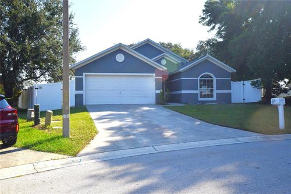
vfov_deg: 43.6
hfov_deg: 61.9
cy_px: 97
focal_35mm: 30
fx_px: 242
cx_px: 146
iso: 100
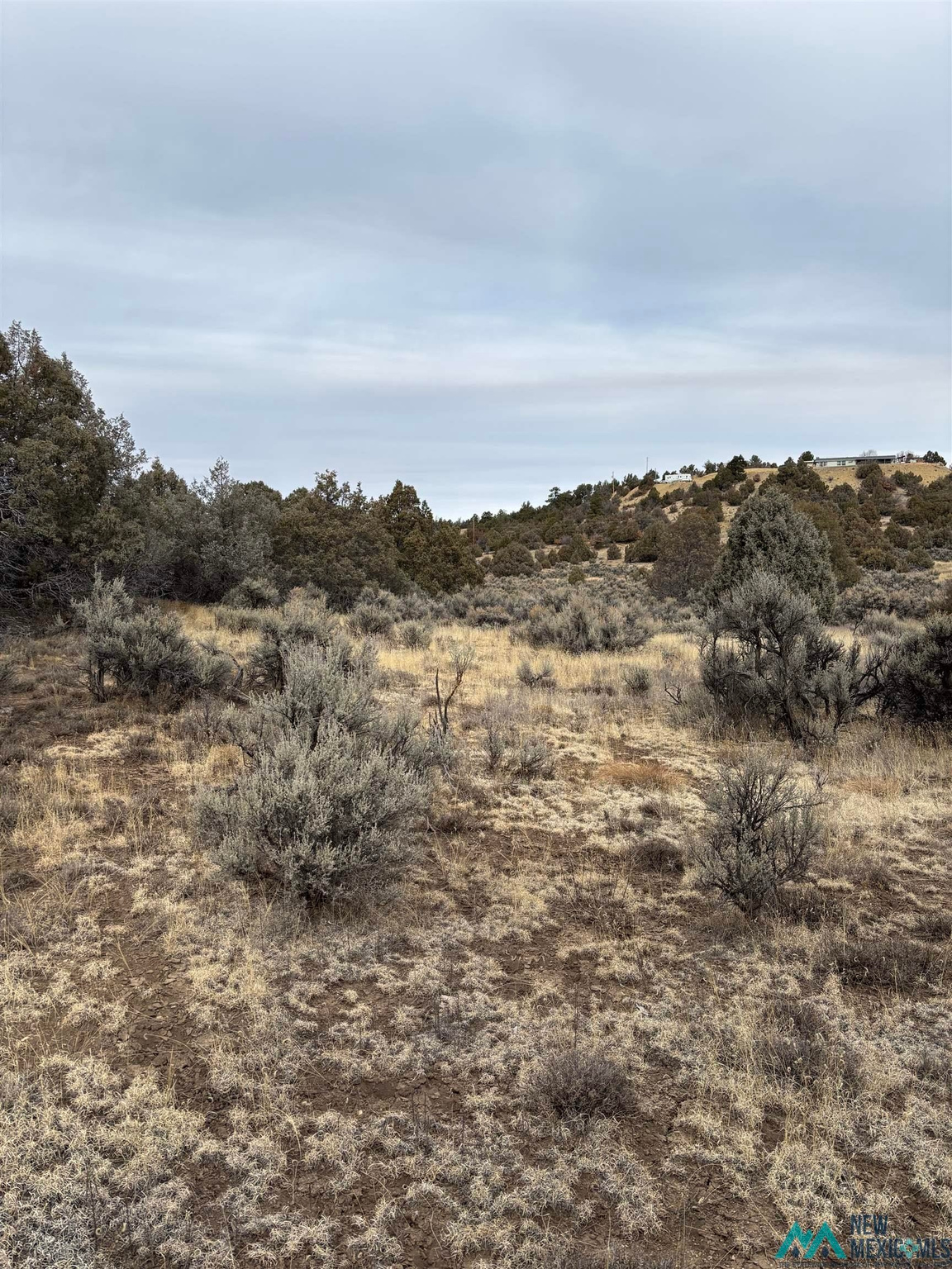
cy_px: 634
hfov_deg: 53.1
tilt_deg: -5.7
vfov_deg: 67.3
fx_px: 953
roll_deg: -0.9
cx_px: 476
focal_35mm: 26
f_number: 1.6
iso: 50
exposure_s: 1/2933
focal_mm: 5.96
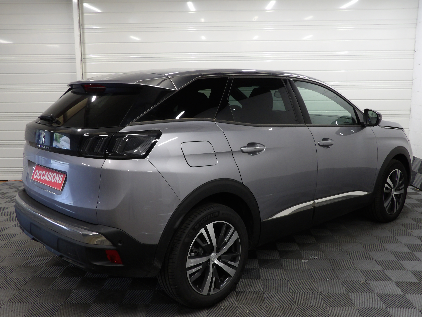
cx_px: 211
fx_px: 402
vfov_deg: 42.9
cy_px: 158
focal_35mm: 33
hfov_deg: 55.4
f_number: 3.6
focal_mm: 5.9
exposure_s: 1/18
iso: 200
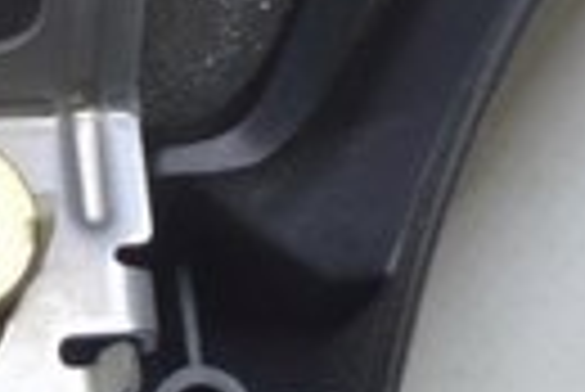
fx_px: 4798
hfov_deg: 6.9
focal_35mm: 295
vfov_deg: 4.5
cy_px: -651
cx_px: -279
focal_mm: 25
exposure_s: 1/20
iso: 400
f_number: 5.6
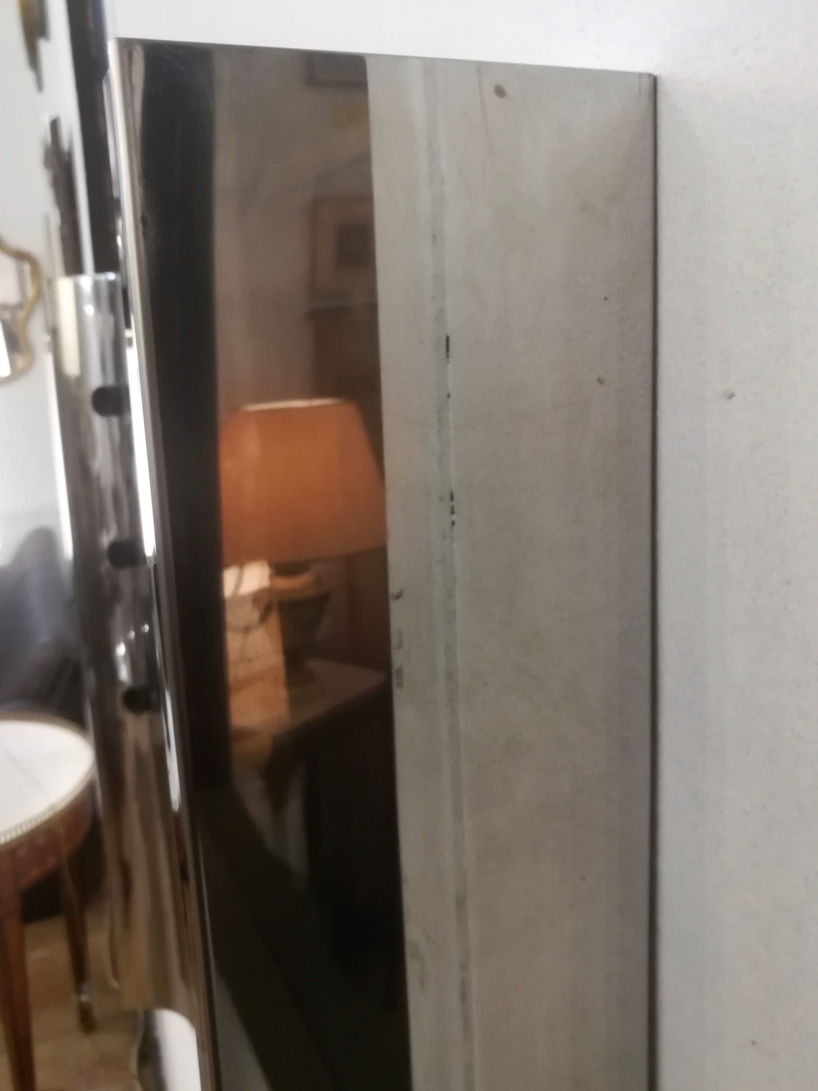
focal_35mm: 26
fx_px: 819
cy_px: 546
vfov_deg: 67.3
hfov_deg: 53.1
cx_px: 409
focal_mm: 3.83
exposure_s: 1/25
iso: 400
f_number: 2.2
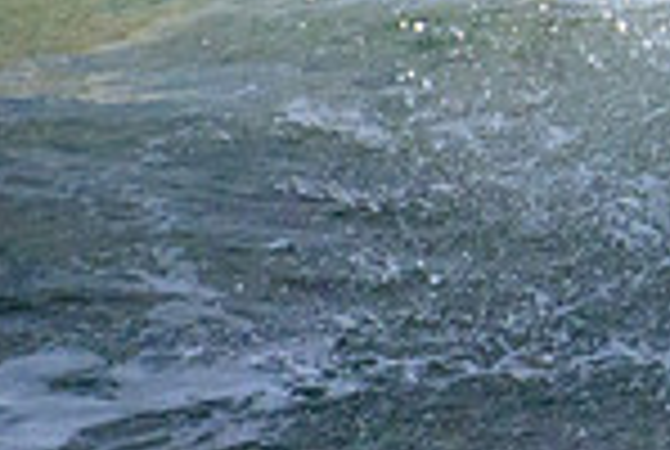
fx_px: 79385
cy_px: -160
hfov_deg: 0.5
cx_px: 1260
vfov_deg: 0.3
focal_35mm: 4257
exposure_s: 1/2000
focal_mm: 800
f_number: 13
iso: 2000
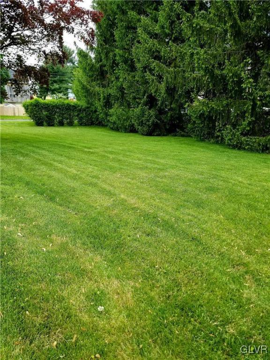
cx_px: 135
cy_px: 180
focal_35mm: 26
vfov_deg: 67.3
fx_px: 270
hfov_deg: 53.1
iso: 50
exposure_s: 1/674
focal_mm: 4.3
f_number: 1.7
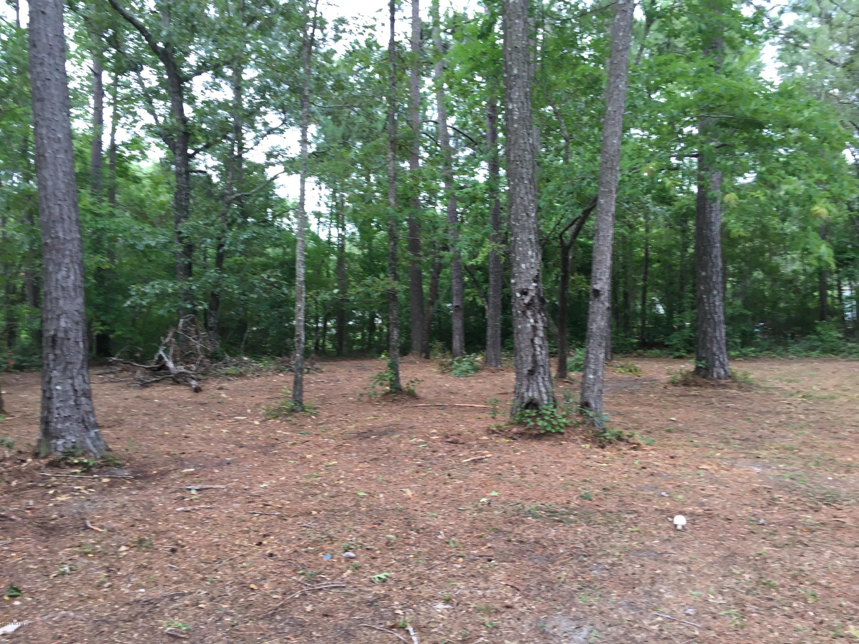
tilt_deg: -1.0
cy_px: 322
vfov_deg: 48.2
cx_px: 430
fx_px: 720
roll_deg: +1.9
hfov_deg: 61.7
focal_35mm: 29
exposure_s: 1/40
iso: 25
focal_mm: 4.15
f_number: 2.2
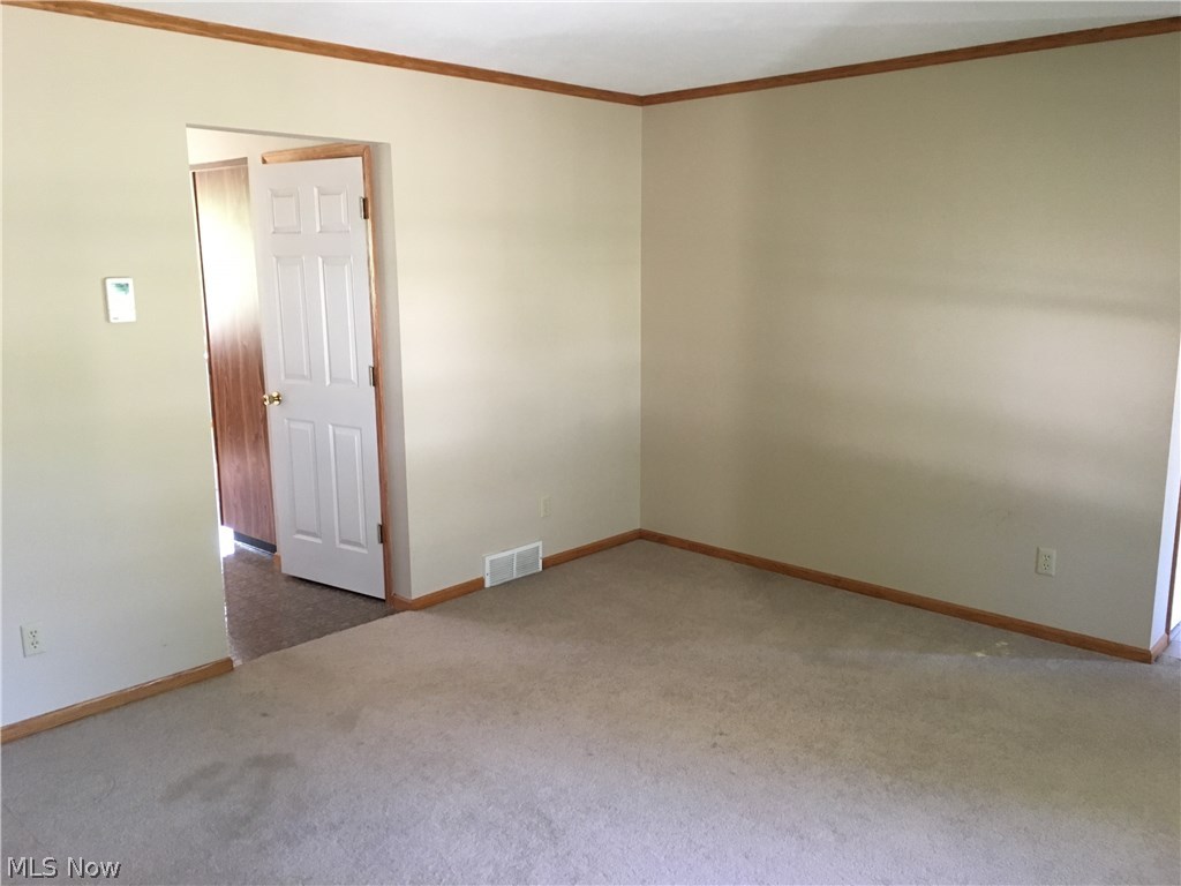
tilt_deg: -10.1
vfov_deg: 48.2
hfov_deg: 61.7
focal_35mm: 29
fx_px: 989
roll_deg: +0.7
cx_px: 590
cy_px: 443
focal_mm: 4.15
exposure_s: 1/15
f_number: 2.2
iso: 200
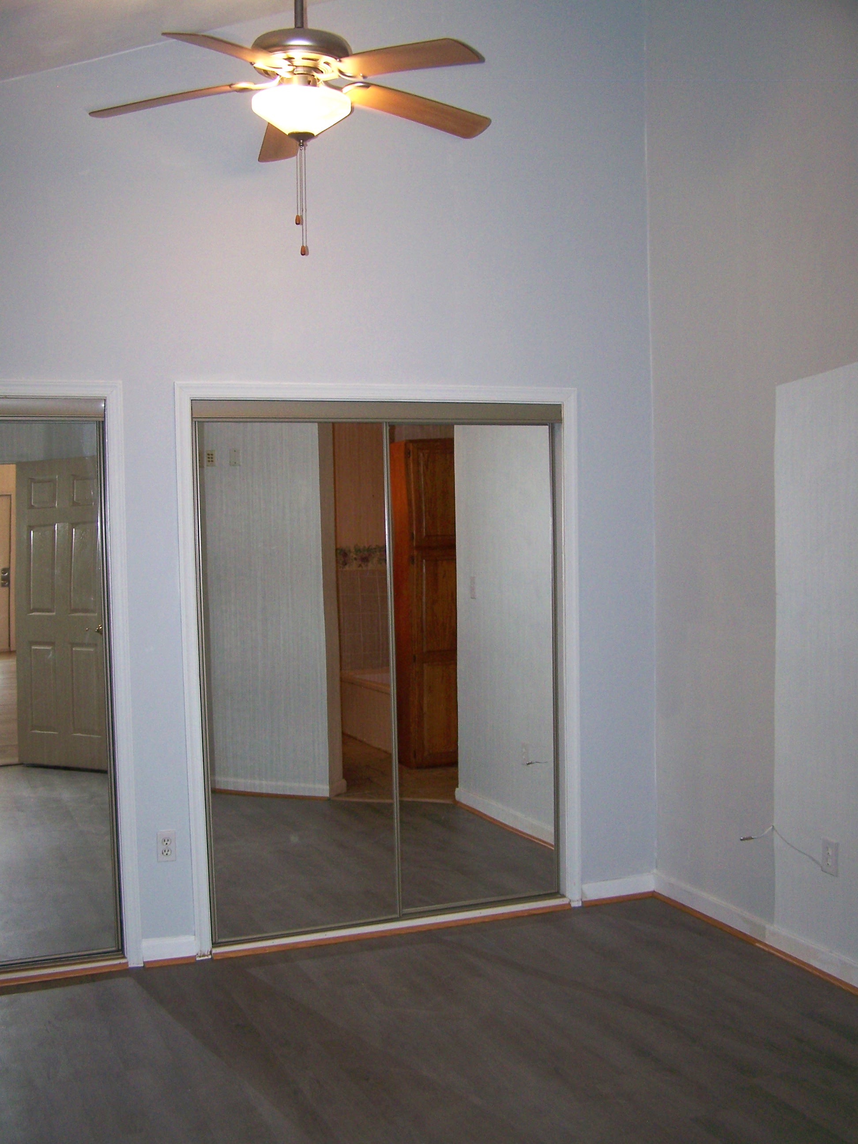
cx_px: 429
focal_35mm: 38
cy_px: 572
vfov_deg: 49.0
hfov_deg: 37.7
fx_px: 1256
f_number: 2.8
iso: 80
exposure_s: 1/60
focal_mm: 6.3
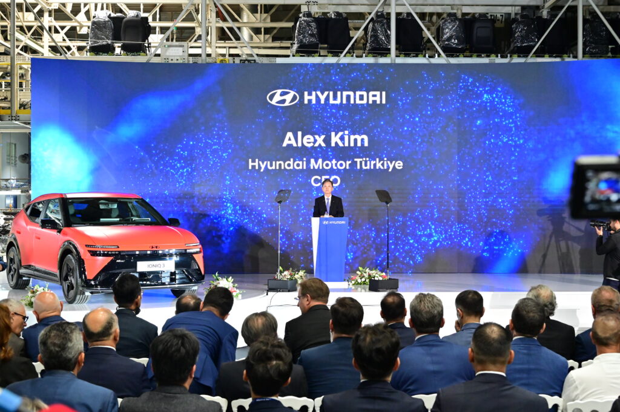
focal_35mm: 51
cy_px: 206
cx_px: 310
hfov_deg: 38.9
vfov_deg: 26.4
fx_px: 878
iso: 6400
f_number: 8
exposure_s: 1/125
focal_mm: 51
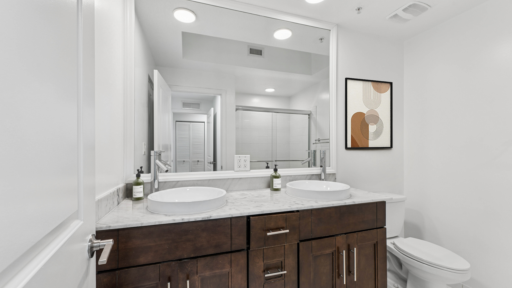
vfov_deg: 70.5
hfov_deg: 103.0
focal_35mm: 15
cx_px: 255
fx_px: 204
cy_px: 150
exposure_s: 1/6
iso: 100
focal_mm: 14
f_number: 9
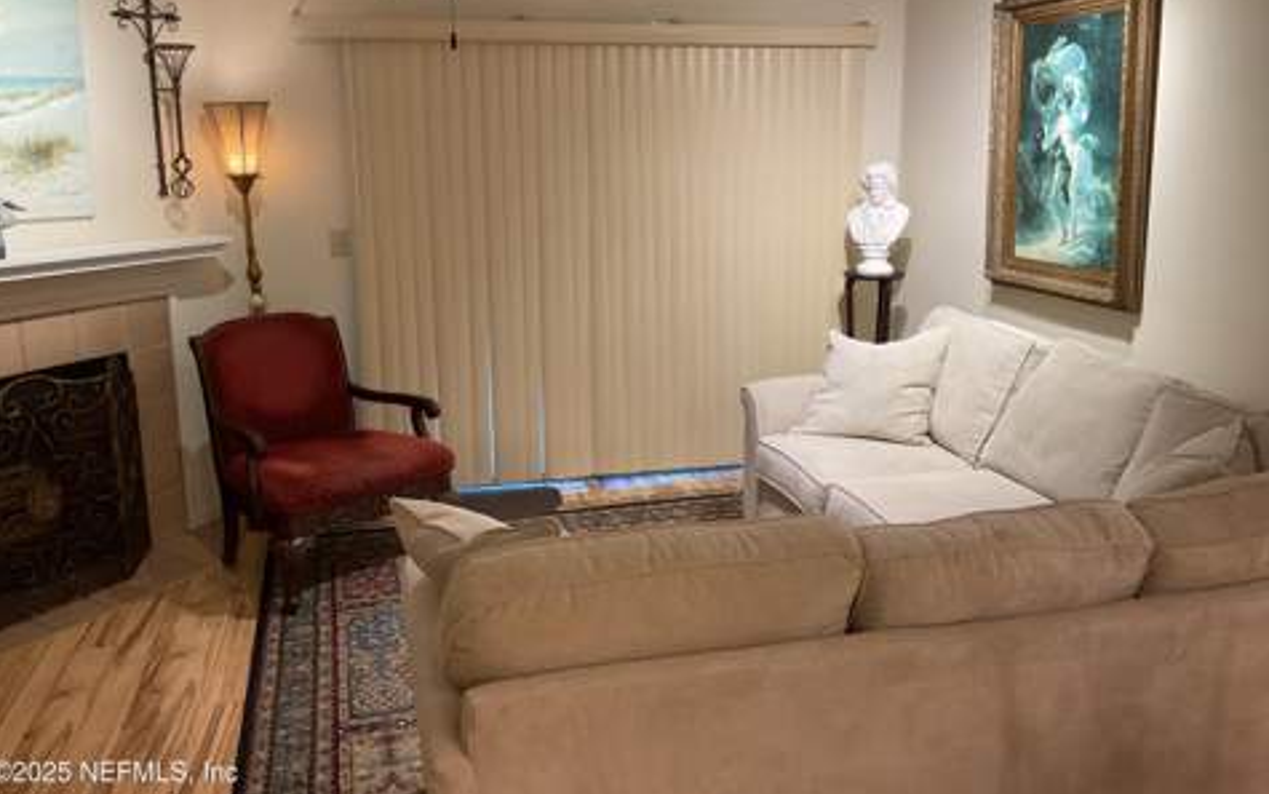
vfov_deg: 40.5
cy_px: 333
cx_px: 630
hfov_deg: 61.2
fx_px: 1072
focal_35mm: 31
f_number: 1.8
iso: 80
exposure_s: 1/60
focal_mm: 3
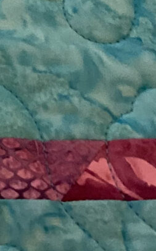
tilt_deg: -47.9
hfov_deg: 6.5
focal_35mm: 174
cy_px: -255
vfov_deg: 10.9
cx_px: -404
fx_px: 1184
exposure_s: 1/25
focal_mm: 4.25
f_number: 1.8
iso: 500
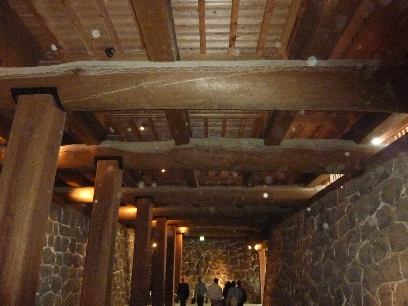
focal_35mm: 25
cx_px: 204
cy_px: 153
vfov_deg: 54.9
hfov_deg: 69.4
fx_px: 295
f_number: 3.3
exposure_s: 1/30
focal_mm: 4.1
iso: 1000
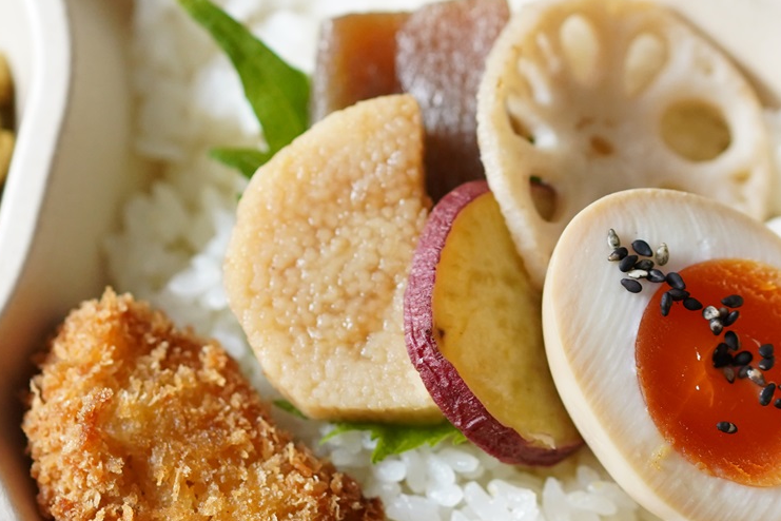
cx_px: 192
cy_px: 268
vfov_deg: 16.1
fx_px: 1844
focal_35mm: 85
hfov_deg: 23.7
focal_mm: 35
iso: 1600
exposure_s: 1/400
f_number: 2.2
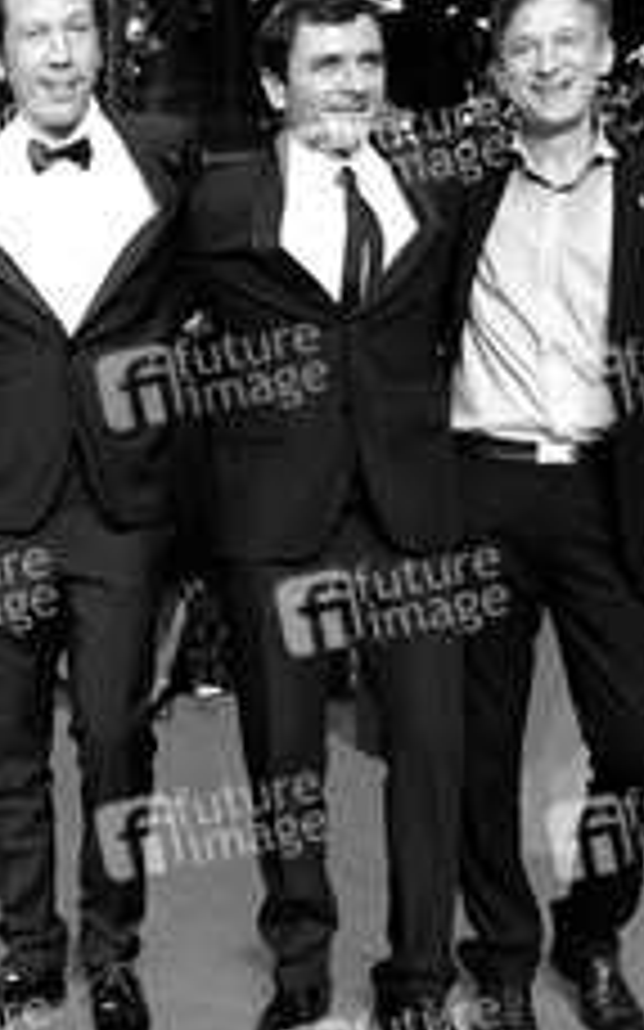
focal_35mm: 48
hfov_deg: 23.8
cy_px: 490
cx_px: -180
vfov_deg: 41.8
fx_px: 1349
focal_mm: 24
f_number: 4
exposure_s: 1/40
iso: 2000
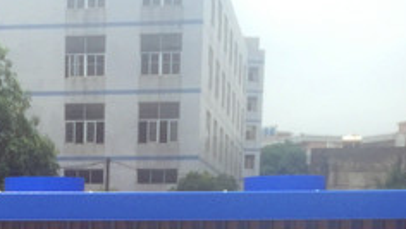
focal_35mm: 107
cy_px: 486
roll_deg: -2.4
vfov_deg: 10.3
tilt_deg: -10.7
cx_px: 60
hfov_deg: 19.7
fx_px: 1152
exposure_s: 1/1163
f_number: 2.2
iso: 32
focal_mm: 4.15
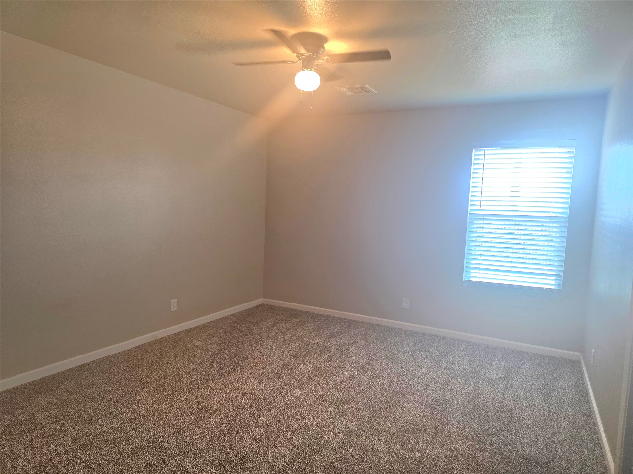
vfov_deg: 58.9
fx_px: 421
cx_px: 316
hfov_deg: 73.9
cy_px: 237
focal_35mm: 23
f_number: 1.7
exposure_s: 1/120
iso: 160
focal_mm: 6.3
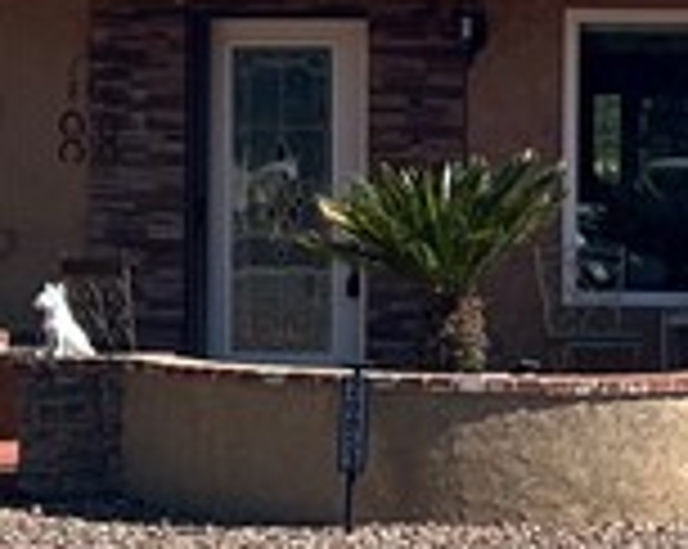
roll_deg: -0.9
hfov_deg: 11.3
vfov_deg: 9.1
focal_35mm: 170
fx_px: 3457
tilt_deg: -1.5
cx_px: 643
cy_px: 346
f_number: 1.5
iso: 50
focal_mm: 5.7
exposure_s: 1/5882
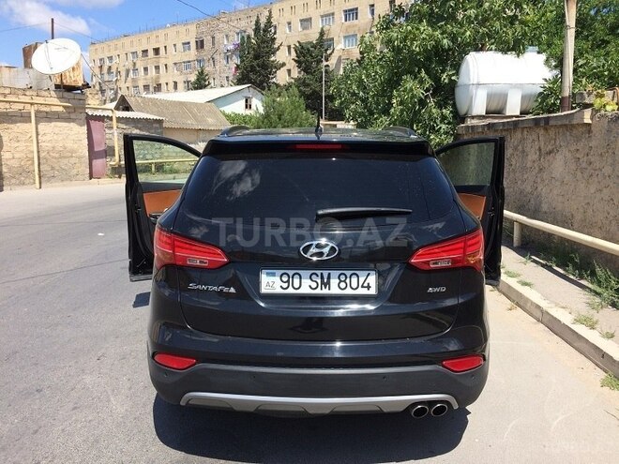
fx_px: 519
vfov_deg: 48.2
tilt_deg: -10.3
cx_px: 310
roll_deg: -1.0
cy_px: 232
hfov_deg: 61.7
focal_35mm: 29
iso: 32
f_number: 2.2
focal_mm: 4.15
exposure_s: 1/1466
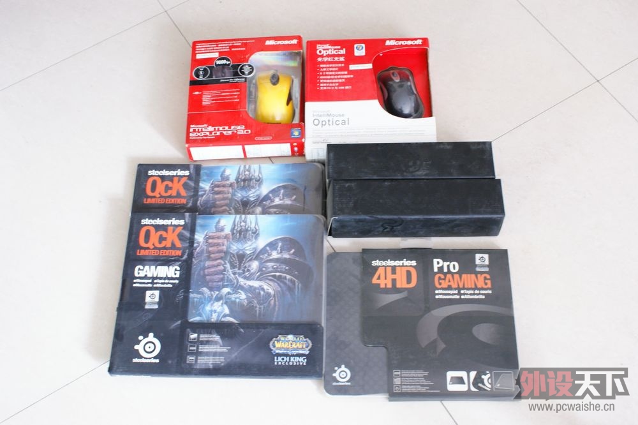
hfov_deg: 46.4
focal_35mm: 42
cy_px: 212
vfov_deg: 31.9
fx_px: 744
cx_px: 319
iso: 400
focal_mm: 28
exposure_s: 1/4
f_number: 5.6
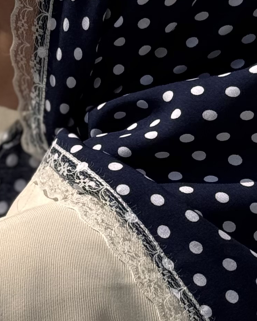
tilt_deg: -7.0
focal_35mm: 203
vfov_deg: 9.5
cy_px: 134
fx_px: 1931
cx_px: 160
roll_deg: -0.9
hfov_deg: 7.6
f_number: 1.78
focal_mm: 6.76
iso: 64
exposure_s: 1/7937
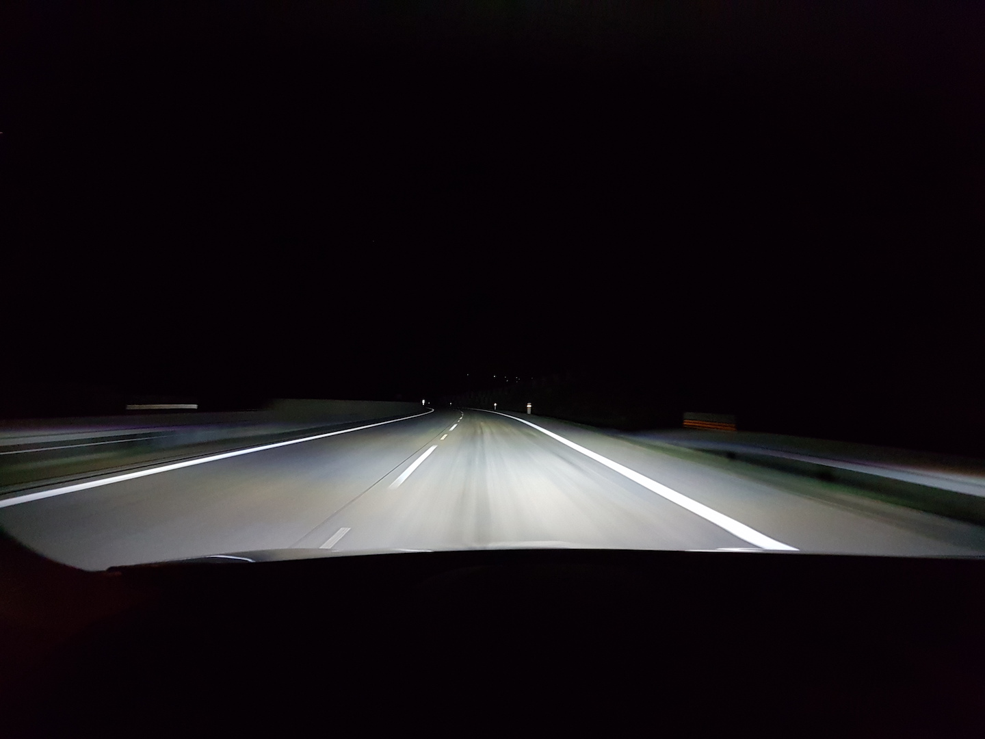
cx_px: 492
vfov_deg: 53.1
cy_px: 370
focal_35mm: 26
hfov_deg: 67.3
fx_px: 740
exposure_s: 1/10
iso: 500
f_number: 1.7
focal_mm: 4.2
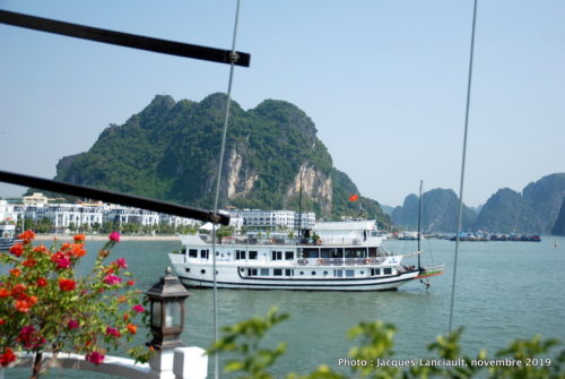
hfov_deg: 47.9
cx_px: 282
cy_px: 190
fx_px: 637
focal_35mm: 40
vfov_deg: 33.1
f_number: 3.8
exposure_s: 1/800
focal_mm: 27
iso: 100
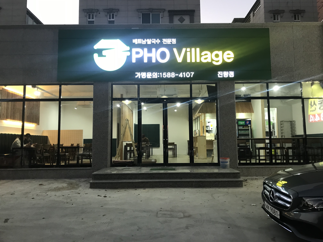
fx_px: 261
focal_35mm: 28
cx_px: 162
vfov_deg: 49.7
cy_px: 121
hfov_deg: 63.4
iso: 40
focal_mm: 3.99
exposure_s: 1/15
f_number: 1.8
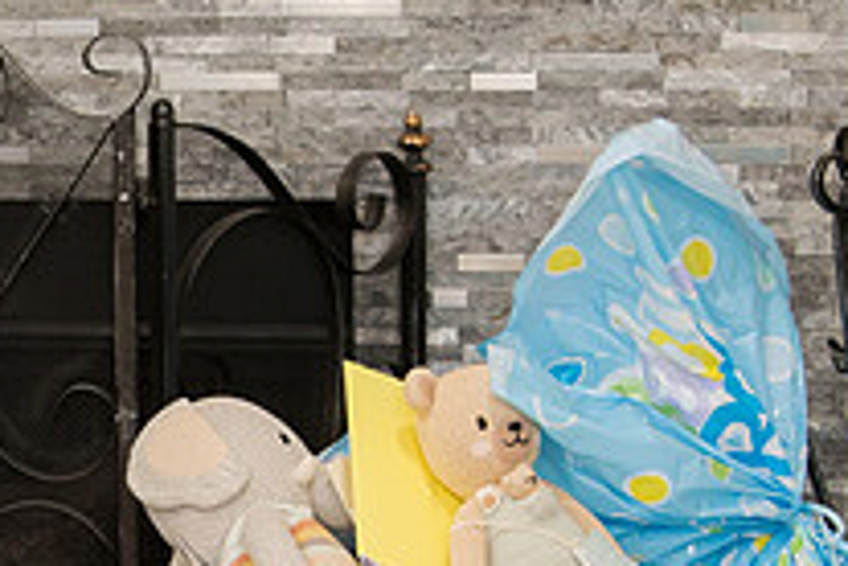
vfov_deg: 4.7
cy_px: 719
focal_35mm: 291
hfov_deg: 7.0
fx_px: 6854
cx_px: -289
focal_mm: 98
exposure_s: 1/60
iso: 1000
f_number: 4.5
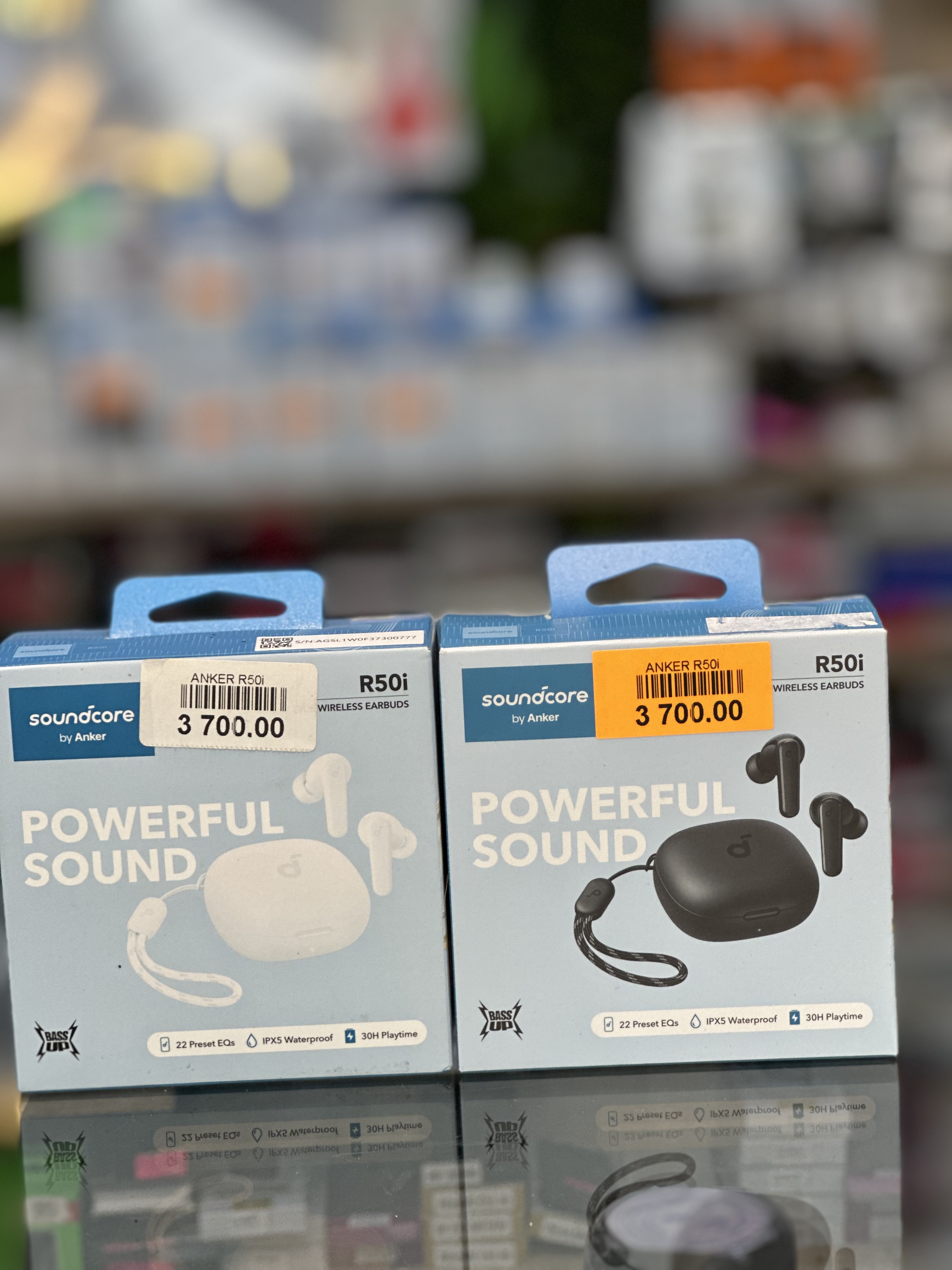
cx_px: 476
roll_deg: +2.7
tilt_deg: -6.1
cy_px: 635
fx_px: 2824
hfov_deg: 19.1
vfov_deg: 25.3
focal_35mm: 77
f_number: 2.8
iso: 100
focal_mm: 9
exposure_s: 1/100
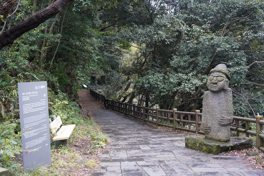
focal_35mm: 35
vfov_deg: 37.9
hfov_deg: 54.4
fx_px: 257
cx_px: 132
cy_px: 88
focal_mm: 35
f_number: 5.6
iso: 1000
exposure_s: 1/100
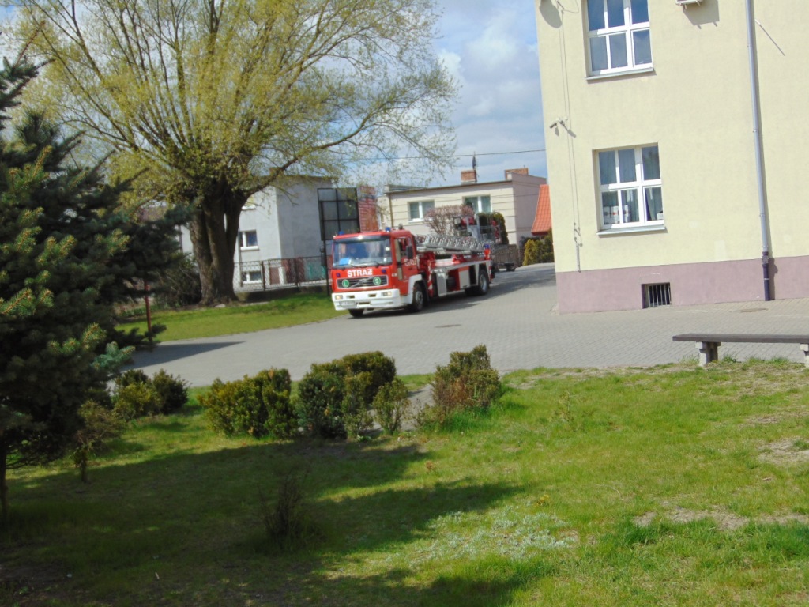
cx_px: 404
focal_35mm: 50
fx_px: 1169
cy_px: 304
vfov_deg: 29.1
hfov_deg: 38.2
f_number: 3.5
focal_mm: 9
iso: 80
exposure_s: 1/1000
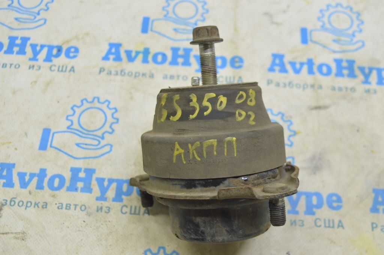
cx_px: 192
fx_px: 496
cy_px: 128
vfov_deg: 28.9
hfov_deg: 42.4
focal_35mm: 46
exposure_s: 1/20
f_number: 5.6
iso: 400
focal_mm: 31
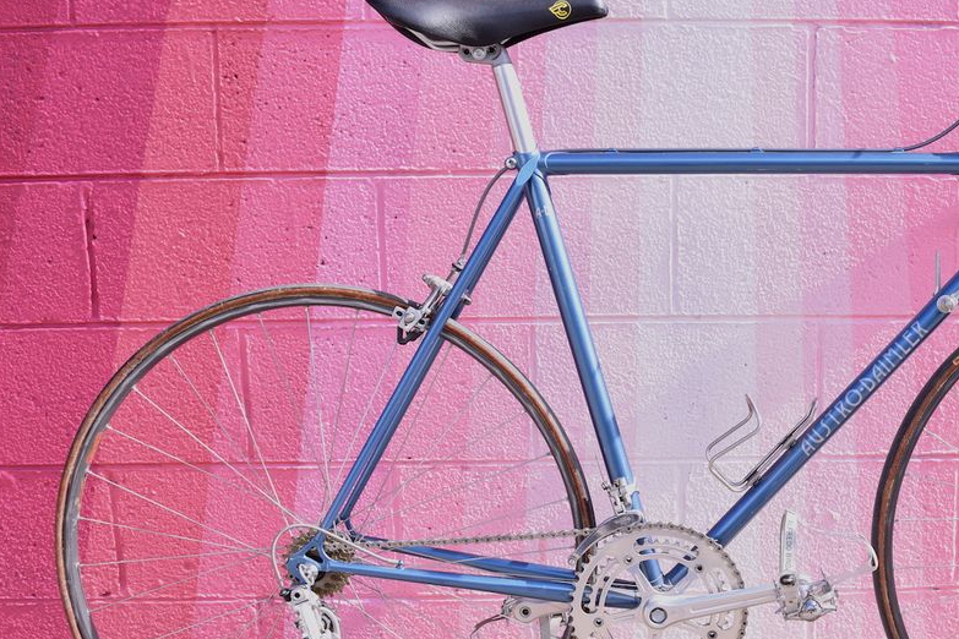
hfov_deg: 41.5
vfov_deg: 29.1
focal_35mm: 46
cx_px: 718
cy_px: 403
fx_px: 1225
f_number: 8
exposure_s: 1/400
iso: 400
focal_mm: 20
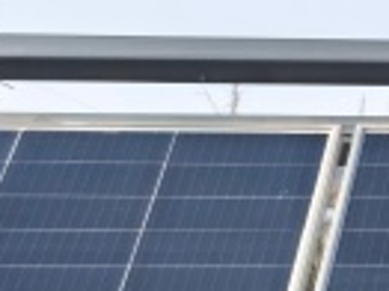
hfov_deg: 5.7
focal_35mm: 343
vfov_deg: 4.3
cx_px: 732
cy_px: 215
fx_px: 3851
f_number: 2
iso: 50
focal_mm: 8.5
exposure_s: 1/1353
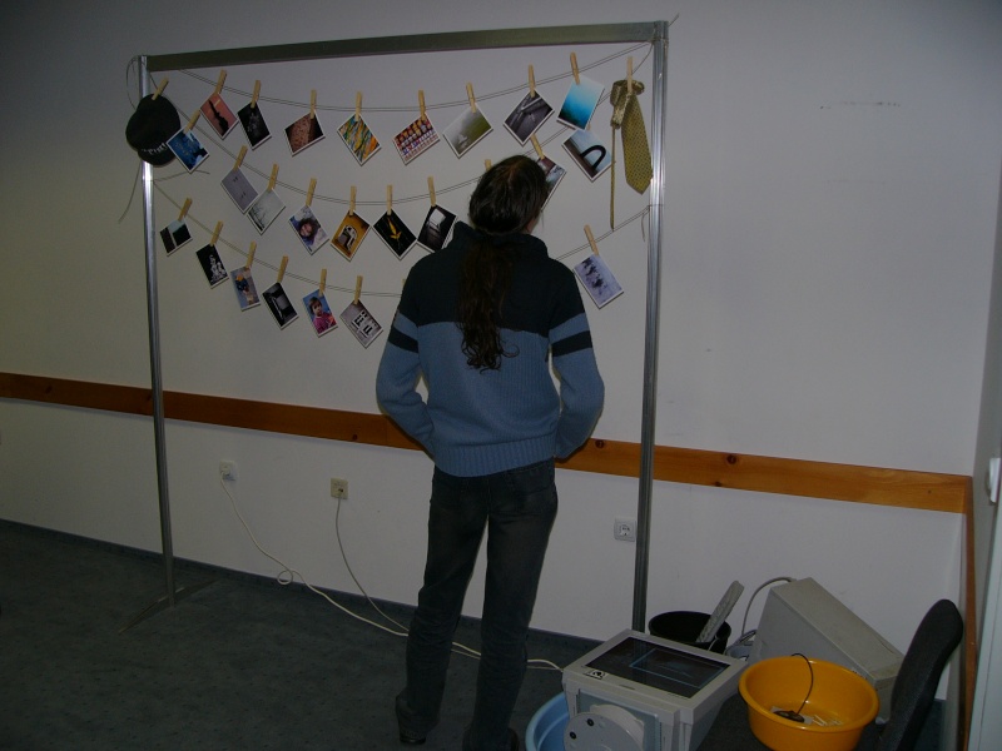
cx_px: 501
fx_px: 1042
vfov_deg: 39.7
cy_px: 376
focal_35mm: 36
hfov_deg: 51.4
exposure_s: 1/80
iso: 50
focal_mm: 6
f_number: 2.8
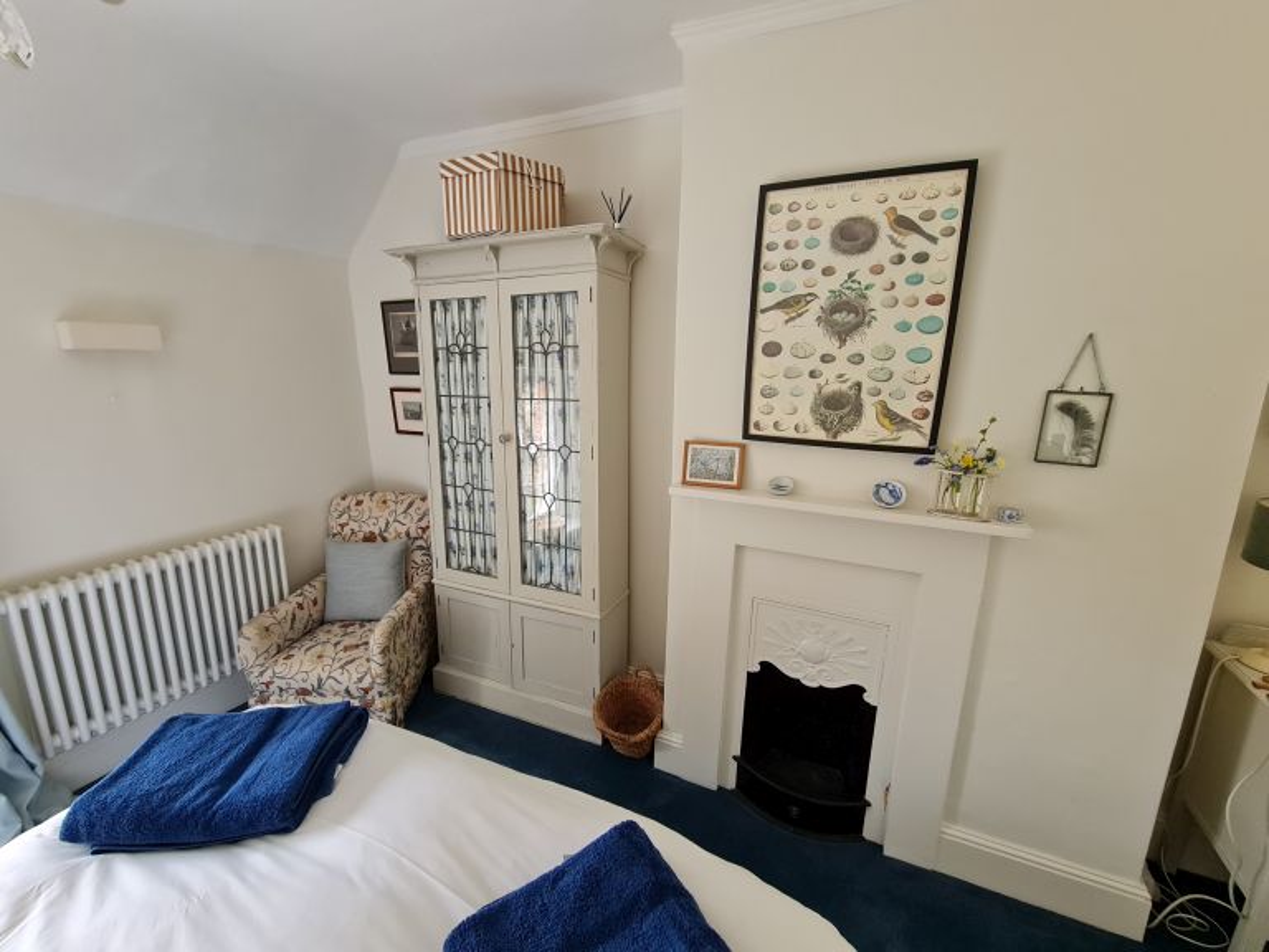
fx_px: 477
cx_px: 634
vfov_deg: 89.9
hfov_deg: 106.2
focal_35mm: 13
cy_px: 476
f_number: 2.2
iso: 320
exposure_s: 1/10
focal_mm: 2.2
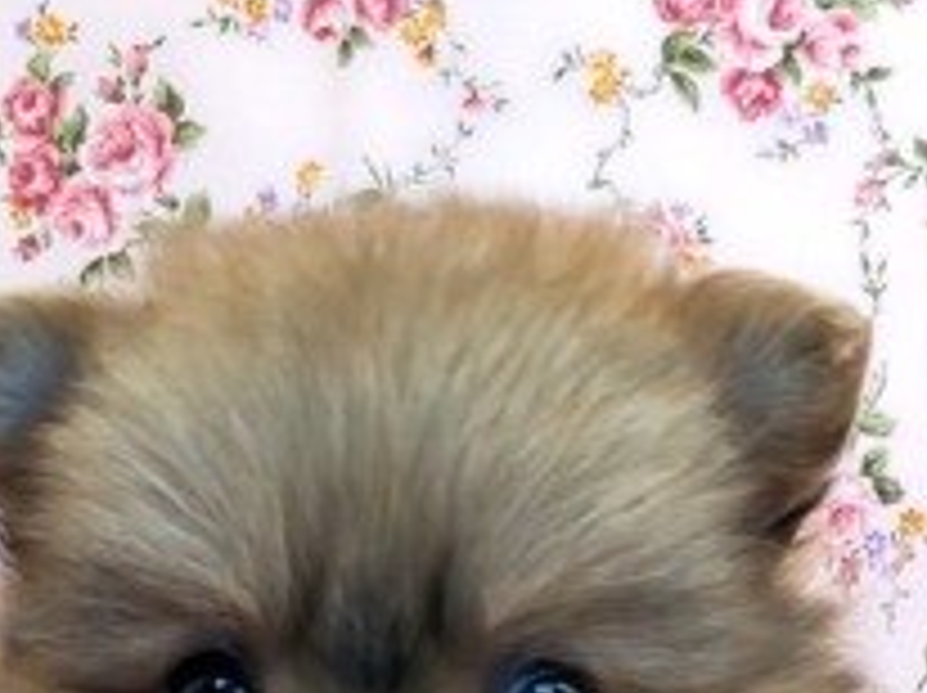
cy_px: 1062
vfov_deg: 16.0
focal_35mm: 84
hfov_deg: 23.2
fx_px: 2247
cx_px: 279
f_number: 1.73
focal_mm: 4.38
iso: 136
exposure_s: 1/99.9
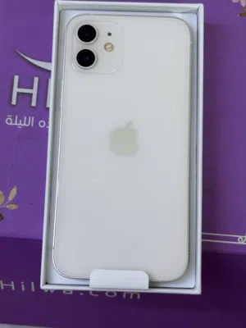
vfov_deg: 36.8
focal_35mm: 52
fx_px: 493
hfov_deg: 28.0
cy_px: 164
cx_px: 123
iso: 32
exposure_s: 1/50
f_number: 1.6
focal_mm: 5.96
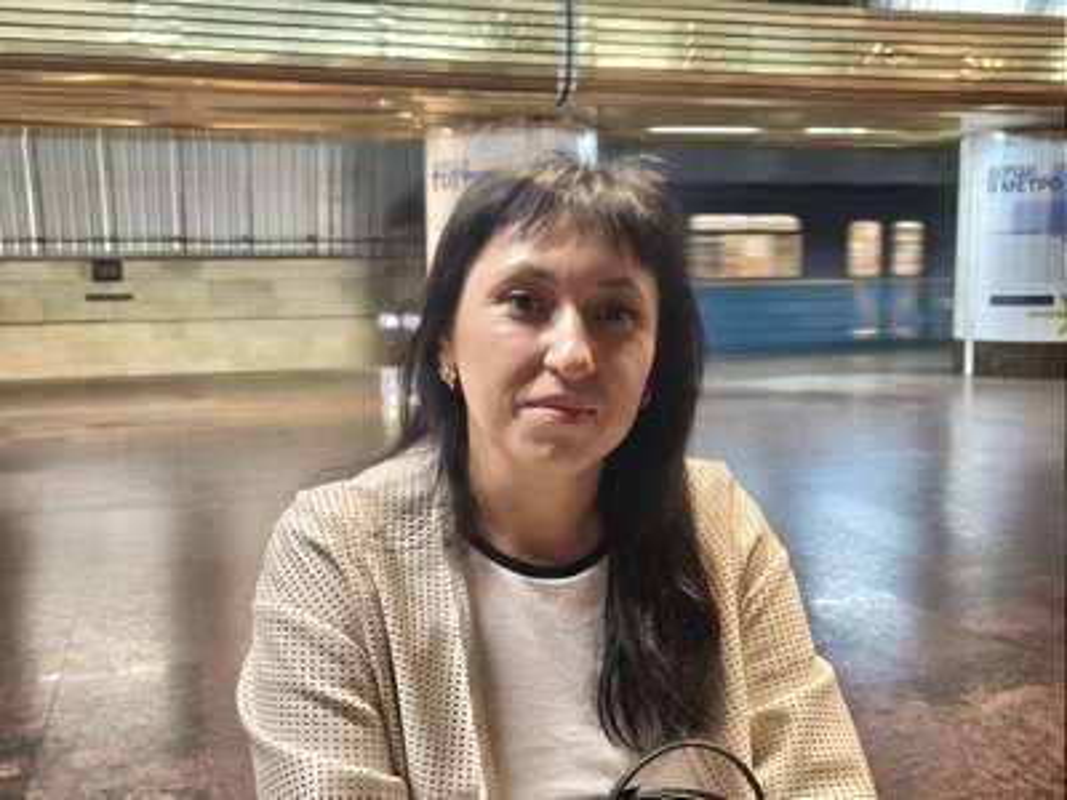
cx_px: 534
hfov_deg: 47.9
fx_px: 1202
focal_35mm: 39
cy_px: 400
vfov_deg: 36.8
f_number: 1.7
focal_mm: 5.35
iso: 1000
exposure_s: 1/33.3
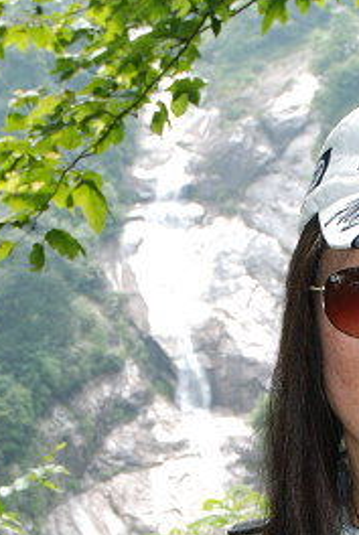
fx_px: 1691
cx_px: 385
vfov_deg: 17.5
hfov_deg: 11.9
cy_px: 569
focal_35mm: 114
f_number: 8
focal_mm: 25
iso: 200
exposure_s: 1/60
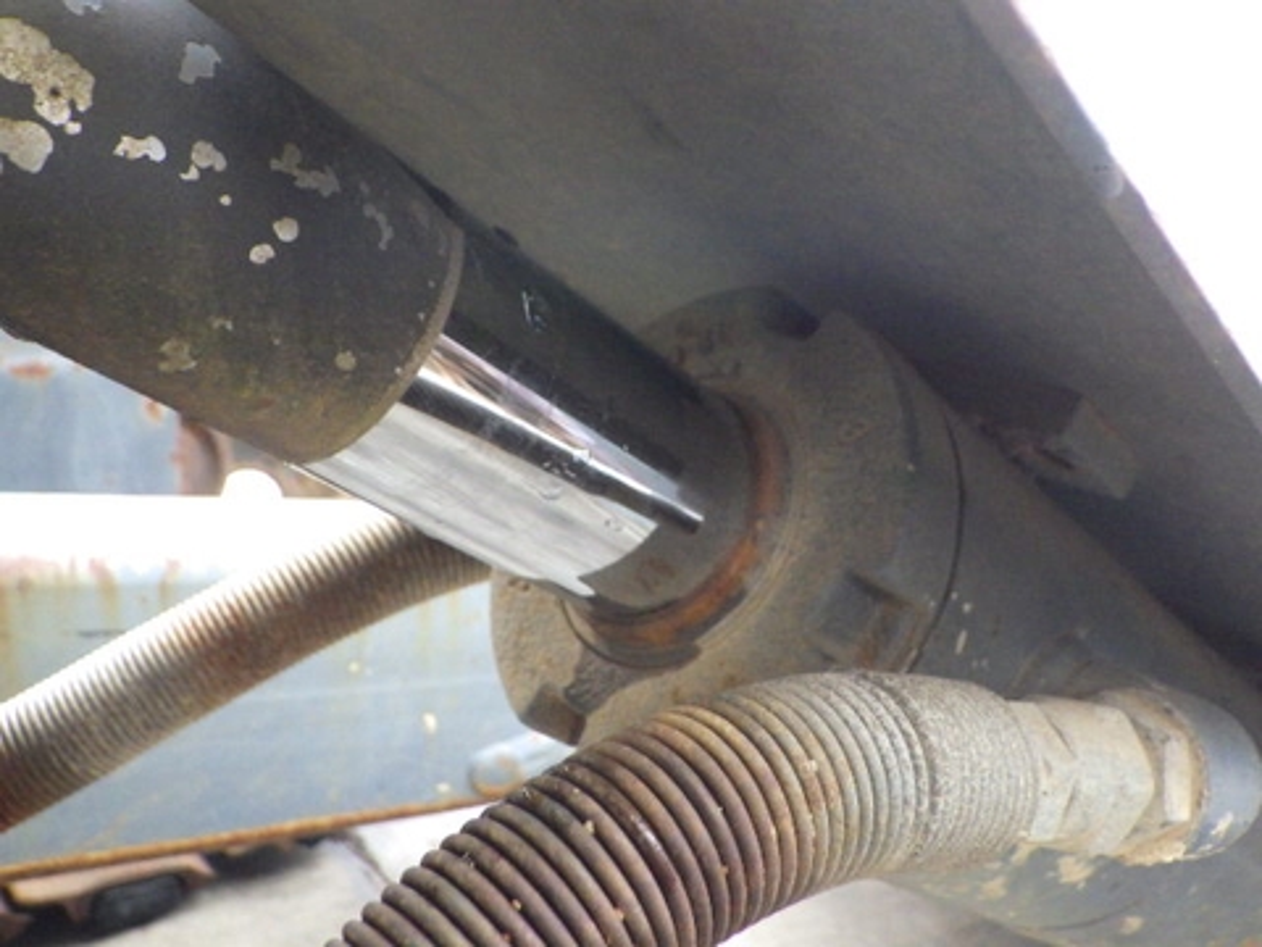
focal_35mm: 34
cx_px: 631
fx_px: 1240
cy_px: 474
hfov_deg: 54.0
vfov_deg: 41.8
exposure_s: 1/50
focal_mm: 6.1
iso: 400
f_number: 3.8
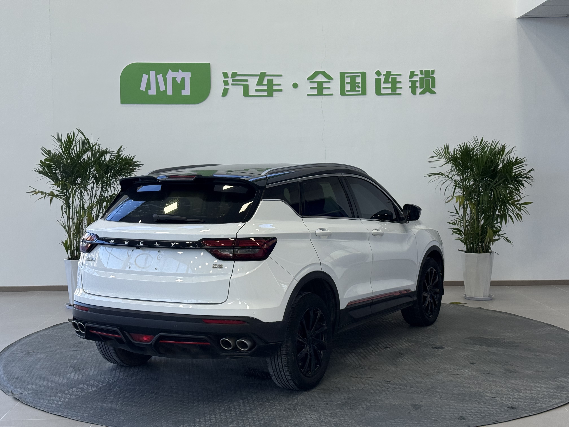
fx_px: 789
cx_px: 284
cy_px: 214
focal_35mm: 48
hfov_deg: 39.7
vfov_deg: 30.3
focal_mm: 6.76
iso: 125
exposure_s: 1/204
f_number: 1.78
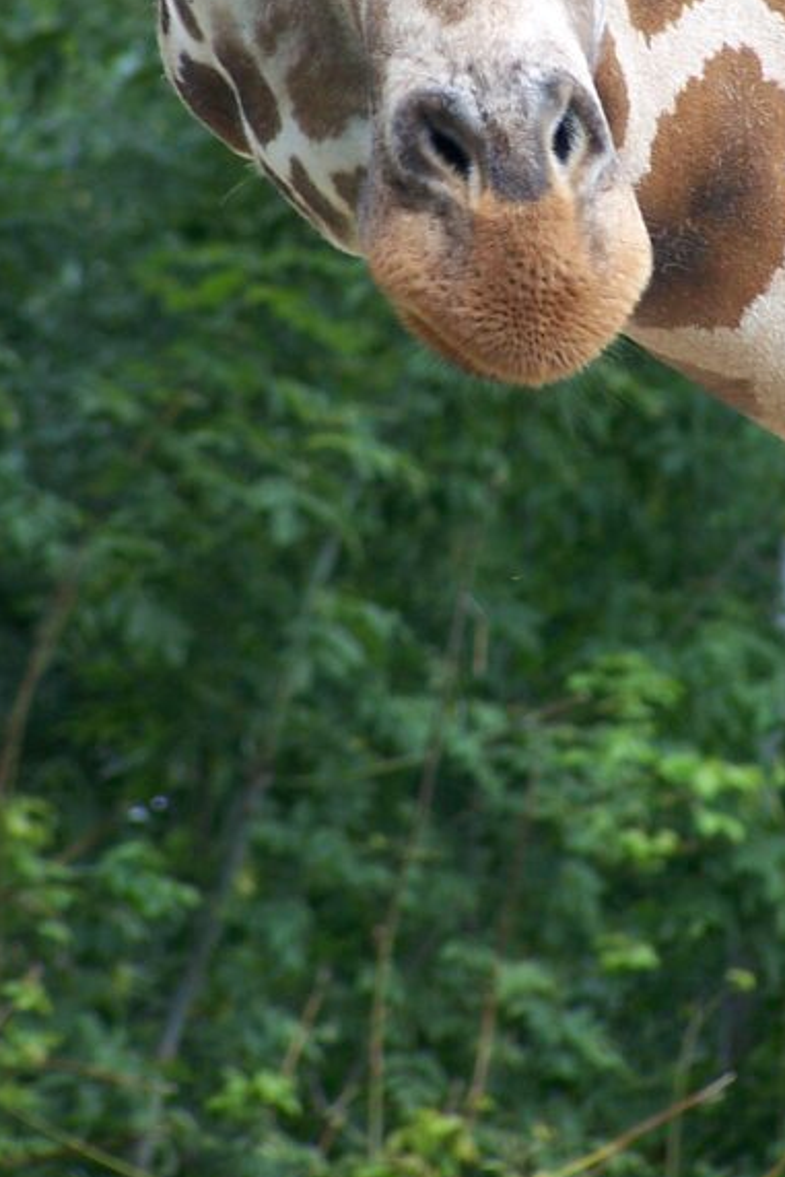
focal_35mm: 537
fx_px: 17552
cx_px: 606
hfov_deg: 2.6
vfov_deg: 3.8
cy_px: 153
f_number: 3.6
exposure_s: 1/180
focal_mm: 47.7
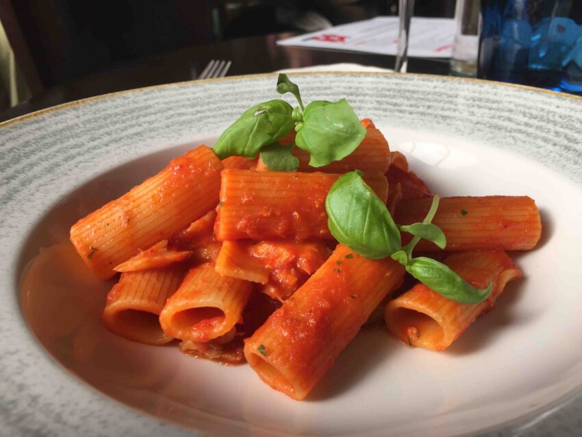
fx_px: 488
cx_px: 291
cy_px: 218
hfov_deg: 61.6
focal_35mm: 29
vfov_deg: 48.2
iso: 32
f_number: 2.2
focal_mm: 4.15
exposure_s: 1/694
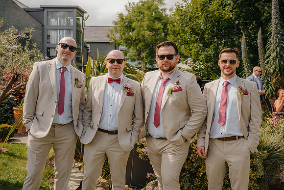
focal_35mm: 35
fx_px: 276
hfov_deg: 54.4
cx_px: 142
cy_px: 95
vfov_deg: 37.9
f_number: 4
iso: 100
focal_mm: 35
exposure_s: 1/320
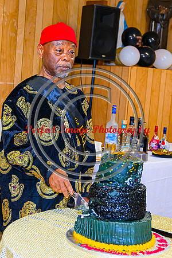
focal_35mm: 71
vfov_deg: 28.6
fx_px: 505
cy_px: 129
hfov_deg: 19.3
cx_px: 57
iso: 1250
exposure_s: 1/125
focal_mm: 31.5
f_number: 3.2
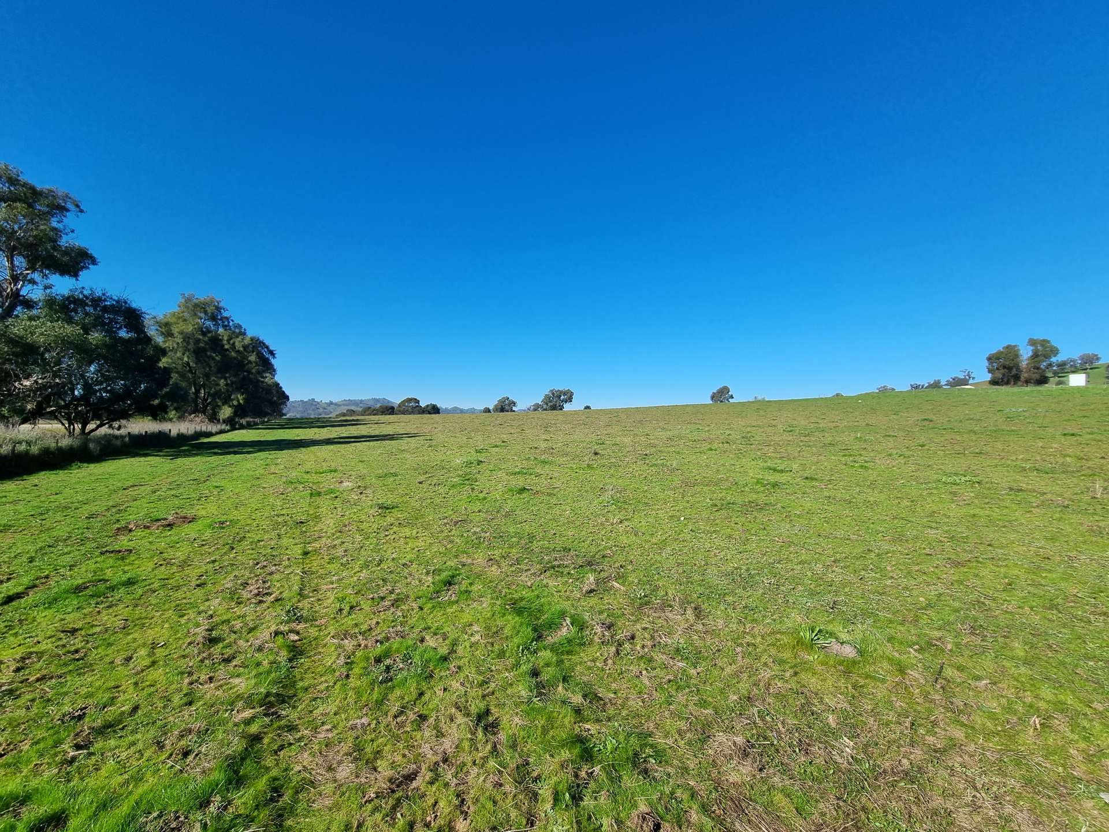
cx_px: 554
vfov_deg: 89.9
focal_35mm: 13
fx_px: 416
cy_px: 416
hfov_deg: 106.2
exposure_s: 1/1824
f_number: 2.2
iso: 50
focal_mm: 2.2
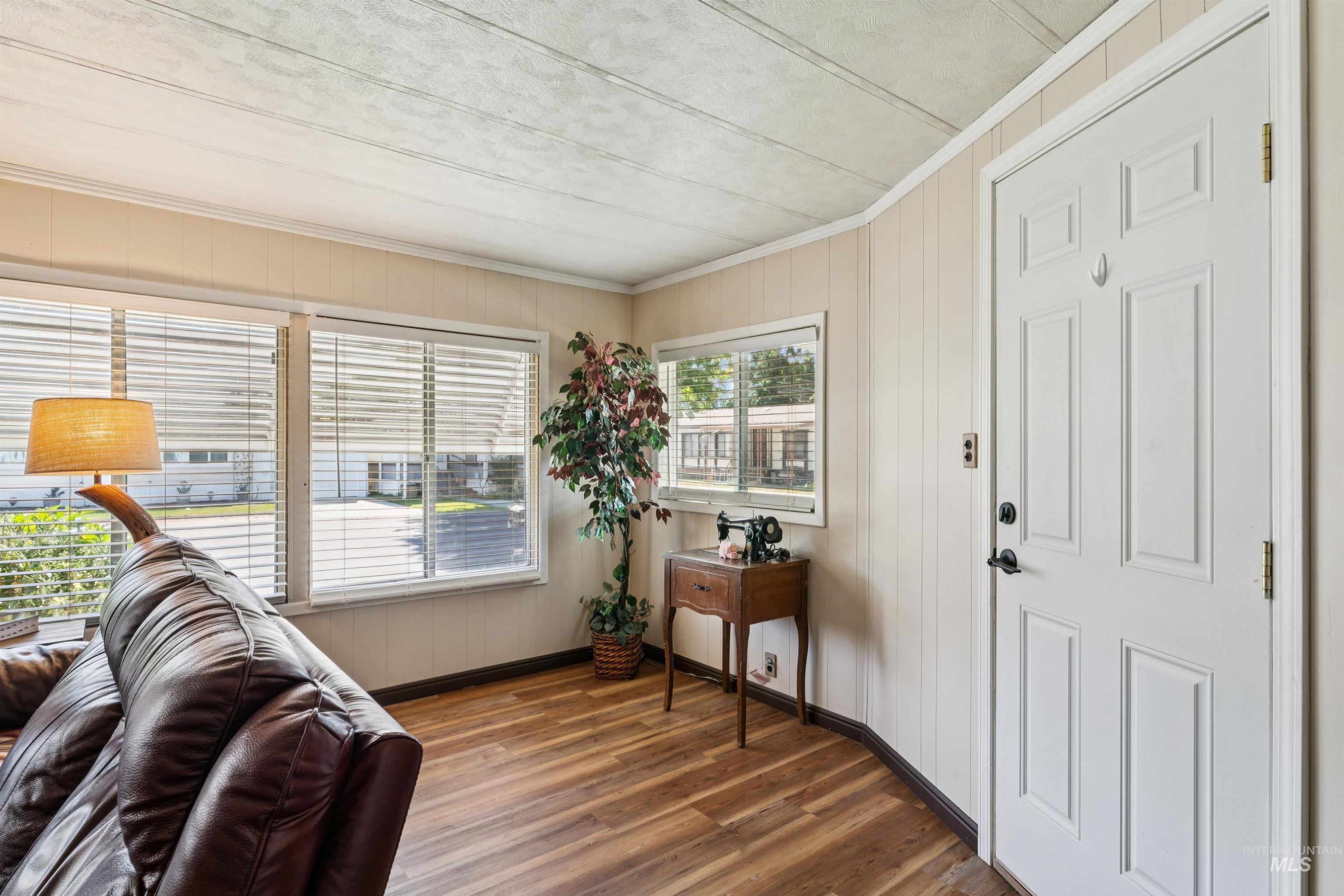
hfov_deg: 89.7
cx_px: 672
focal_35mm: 18
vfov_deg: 67.1
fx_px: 676
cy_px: 448
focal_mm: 18.1
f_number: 13
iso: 400
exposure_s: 1/13
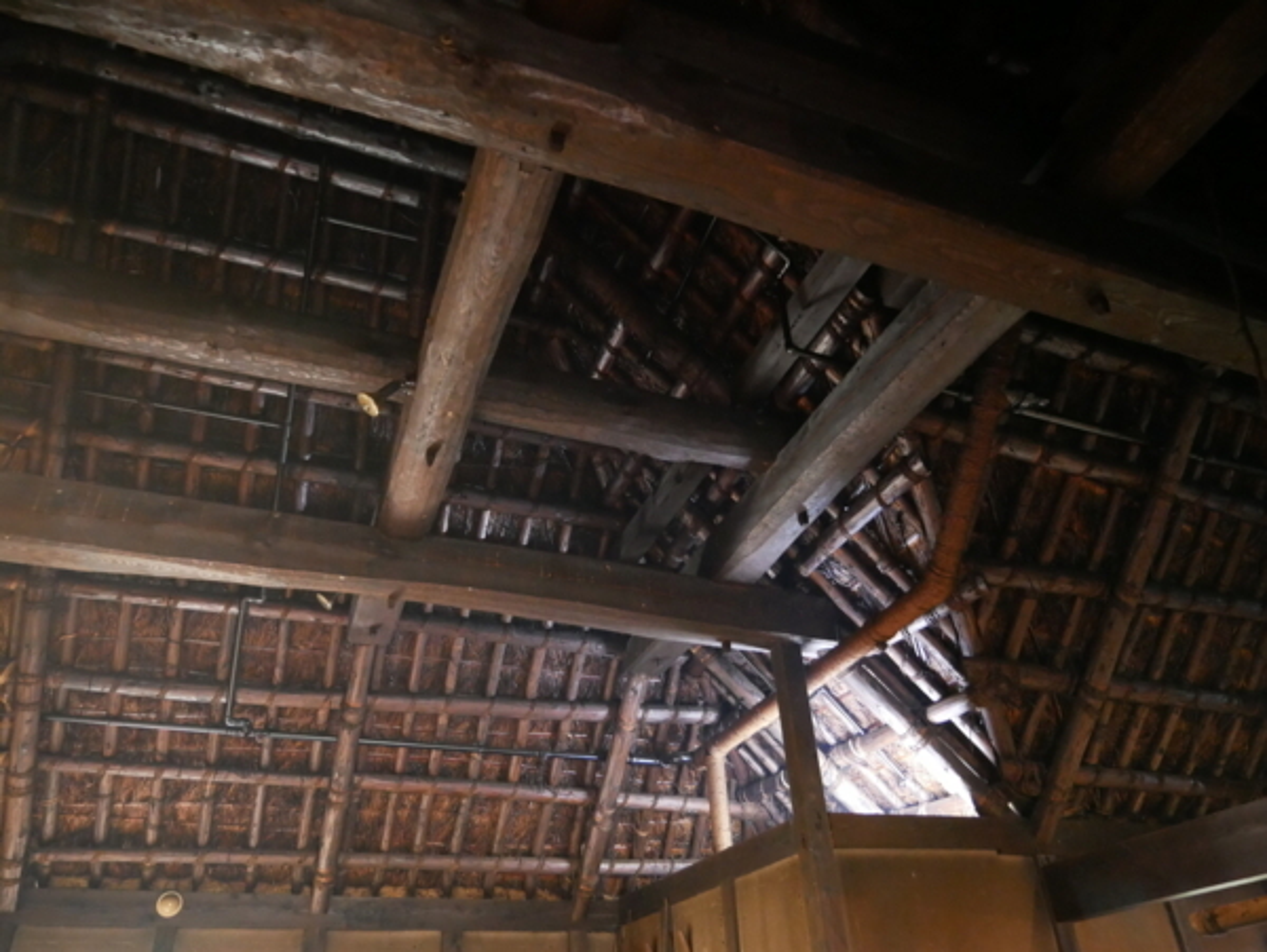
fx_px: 879
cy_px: 476
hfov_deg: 71.6
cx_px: 634
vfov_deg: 56.9
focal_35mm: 24
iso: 3200
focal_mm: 12
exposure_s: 1/10
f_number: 3.5
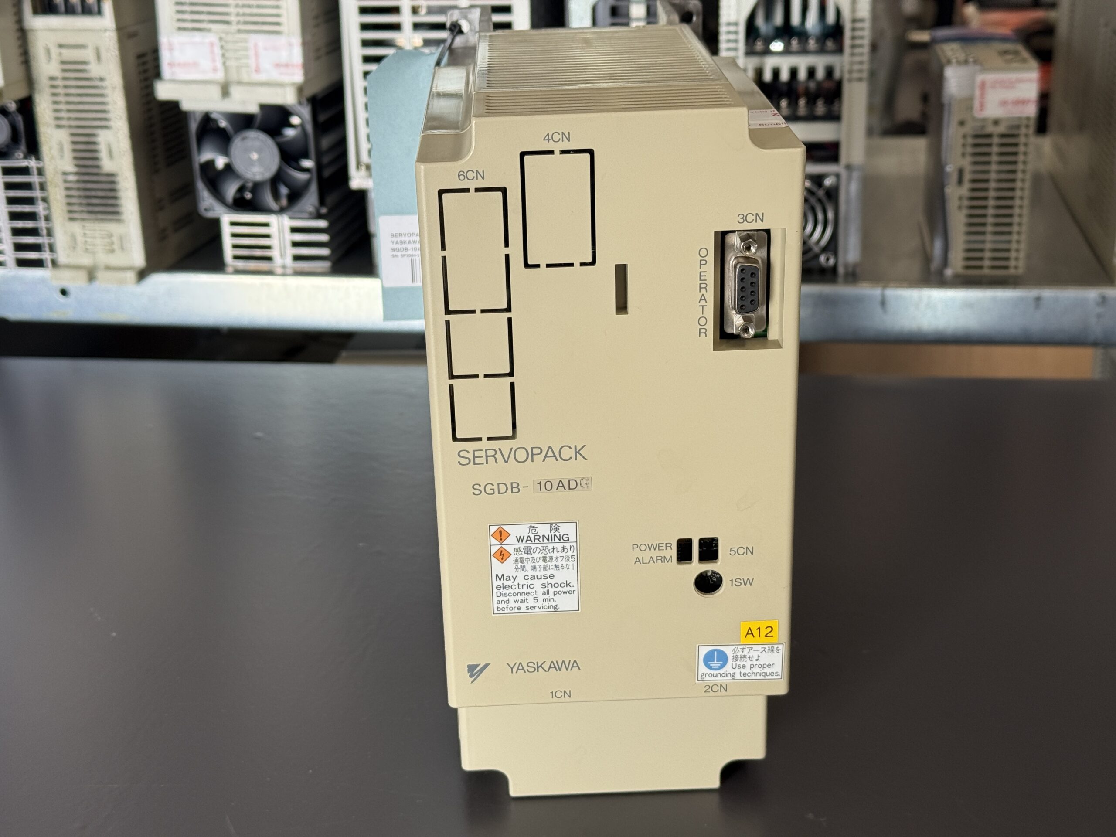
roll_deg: +2.1
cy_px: 418
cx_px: 558
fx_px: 1547
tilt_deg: -21.7
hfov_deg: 39.7
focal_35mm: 48
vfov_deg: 30.3
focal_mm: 6.76
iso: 50
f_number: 1.78
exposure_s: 1/121
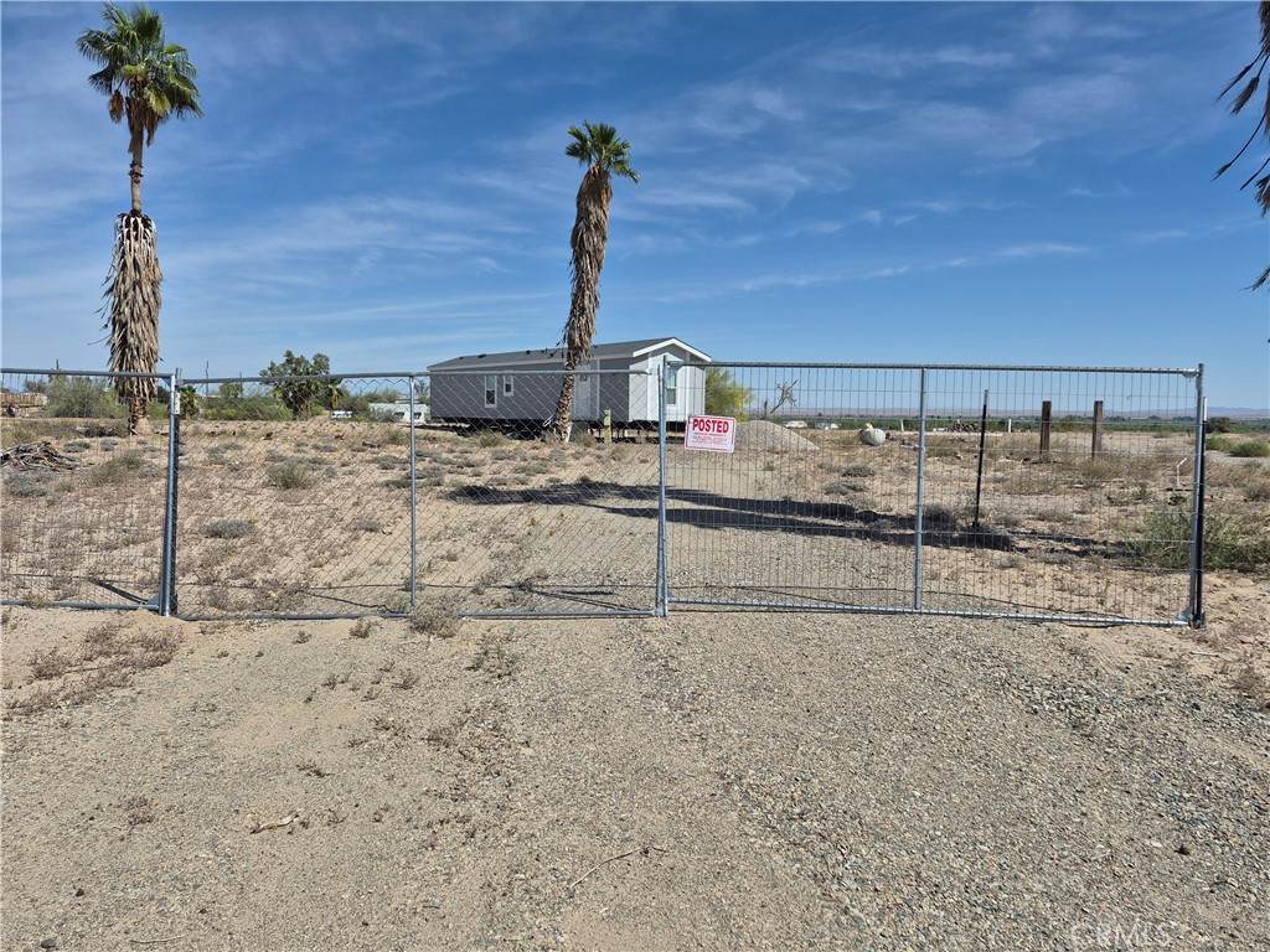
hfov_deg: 73.9
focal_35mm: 23
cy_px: 476
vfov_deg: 58.9
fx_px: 844
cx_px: 635
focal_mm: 5.4
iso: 64
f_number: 1.8
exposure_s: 1/7696
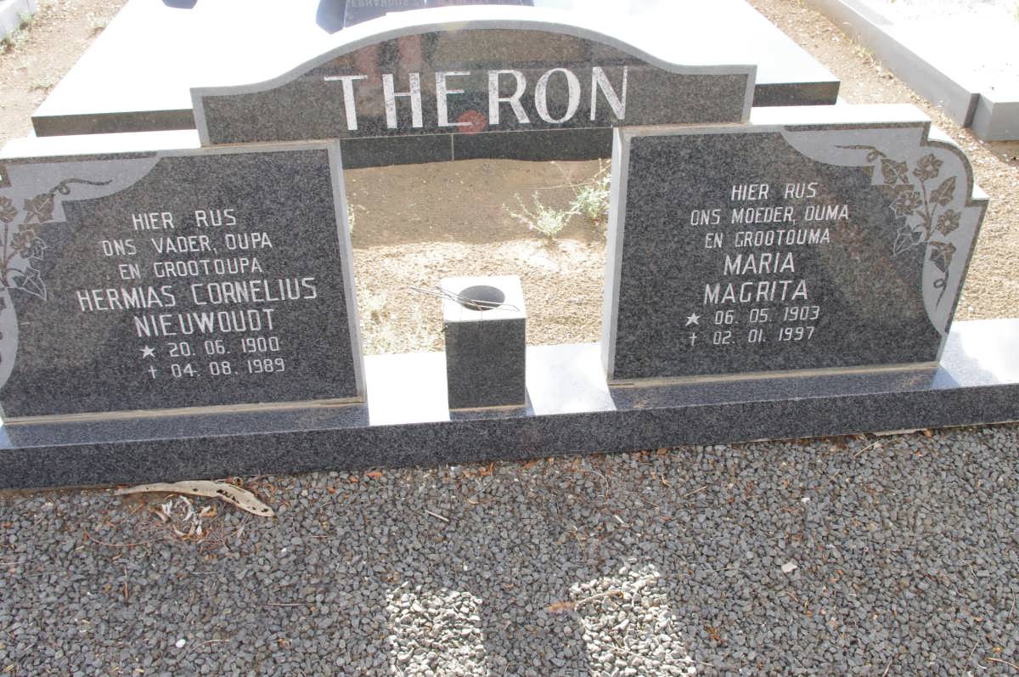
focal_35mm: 31
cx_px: 510
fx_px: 876
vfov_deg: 42.2
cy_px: 338
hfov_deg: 60.3
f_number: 11
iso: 800
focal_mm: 21.25
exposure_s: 1/125
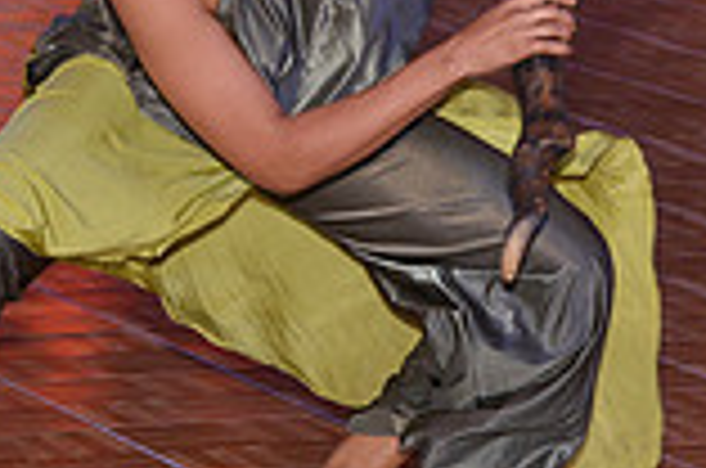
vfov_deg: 4.7
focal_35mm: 289
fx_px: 5656
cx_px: 342
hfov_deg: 7.1
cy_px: -241
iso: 1000
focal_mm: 78
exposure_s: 1/250
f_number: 5
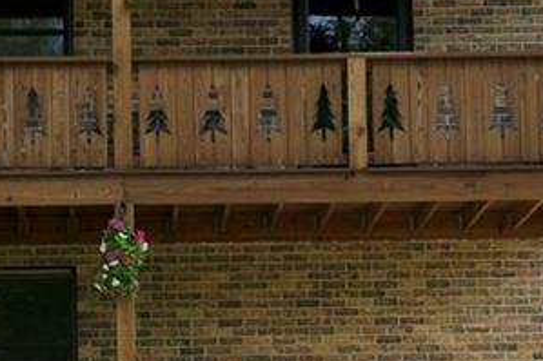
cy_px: 220
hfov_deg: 8.6
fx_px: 3618
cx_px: 242
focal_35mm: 240
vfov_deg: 5.7
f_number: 9
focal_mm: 70
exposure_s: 1/200
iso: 400
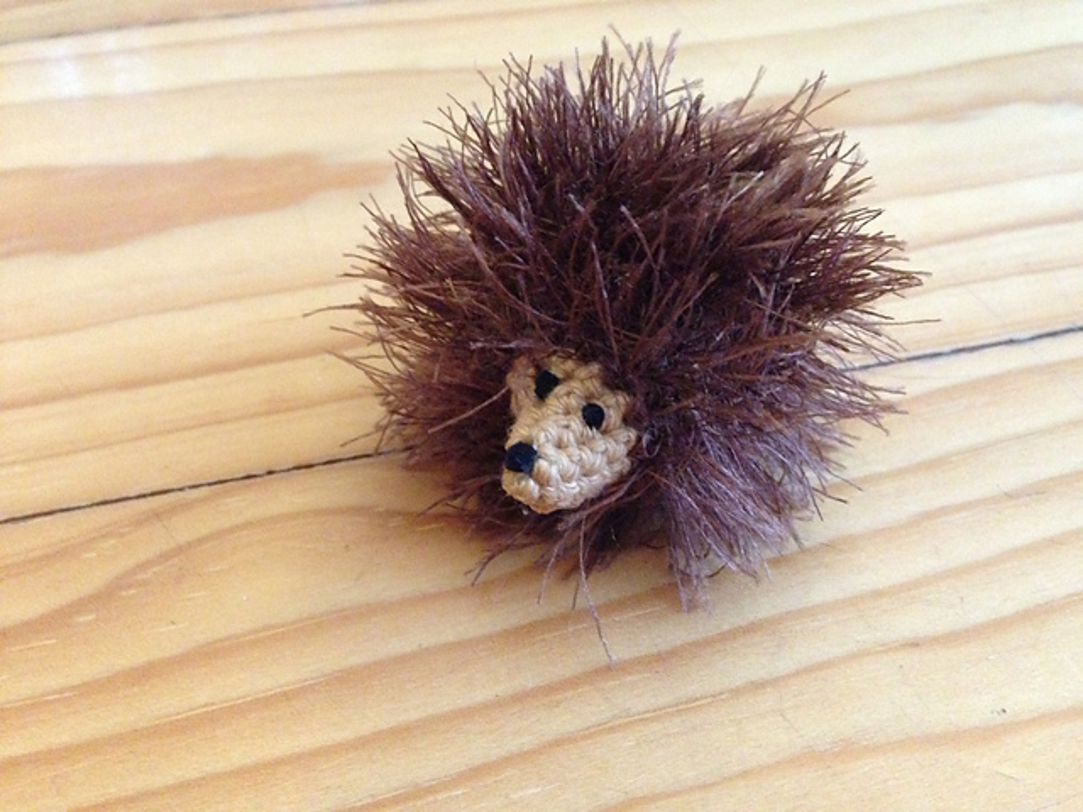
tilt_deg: -44.9
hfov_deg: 55.4
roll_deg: +1.2
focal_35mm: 33
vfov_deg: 42.9
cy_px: 406
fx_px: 1032
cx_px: 542
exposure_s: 1/15
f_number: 2.4
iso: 640
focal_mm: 4.12
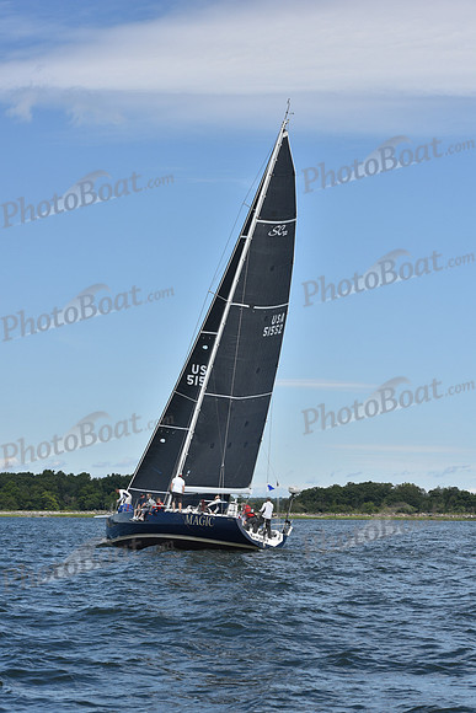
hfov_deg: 15.9
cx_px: 238
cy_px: 356
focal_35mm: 86
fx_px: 1705
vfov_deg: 23.6
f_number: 9
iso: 320
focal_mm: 86
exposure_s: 1/1000
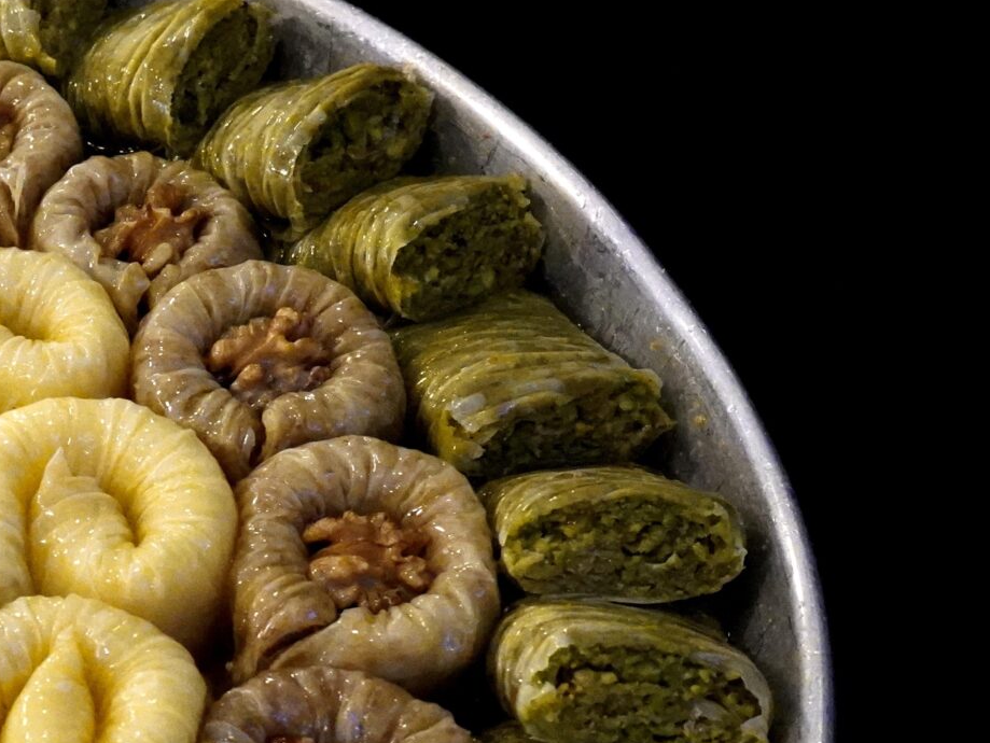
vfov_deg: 17.4
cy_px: 752
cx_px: -372
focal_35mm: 83
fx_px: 2375
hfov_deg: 20.9
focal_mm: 31
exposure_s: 1/800
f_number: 8
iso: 25600
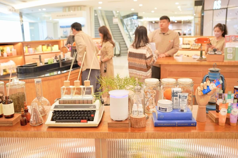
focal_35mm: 34
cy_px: 79
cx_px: 119
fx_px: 223
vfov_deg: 39.2
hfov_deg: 56.2
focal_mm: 33.7
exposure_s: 1/160
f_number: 4
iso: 1600
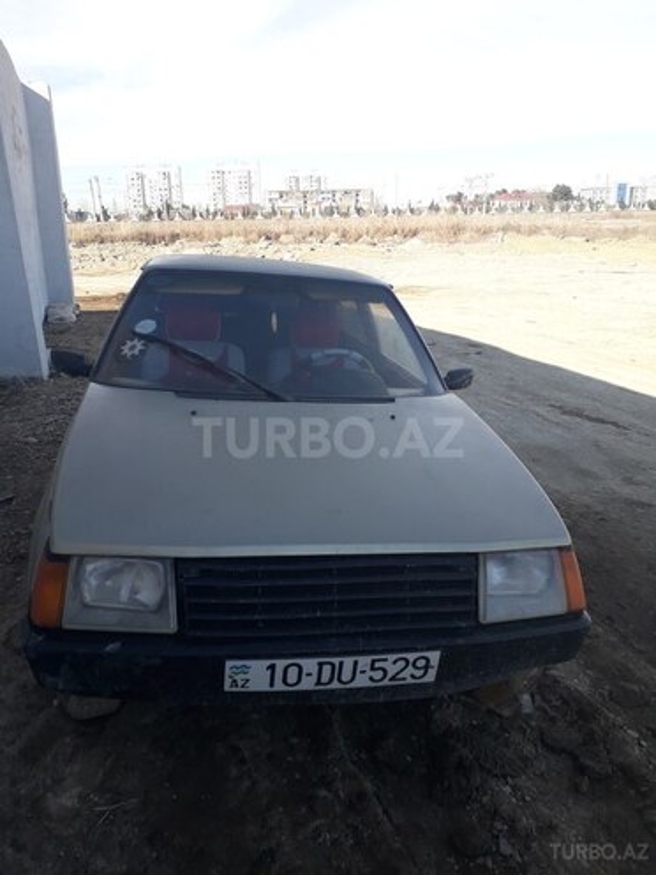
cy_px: 438
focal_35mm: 27
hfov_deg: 51.4
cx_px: 328
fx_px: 682
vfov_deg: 65.3
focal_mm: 3.6
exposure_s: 1/784
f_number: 1.9
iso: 40
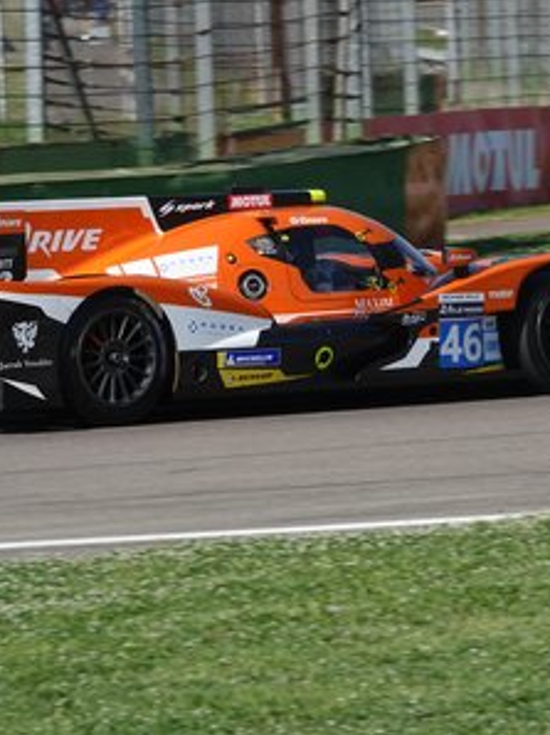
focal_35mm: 321
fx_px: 6810
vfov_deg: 6.2
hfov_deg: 4.6
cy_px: 368
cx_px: 313
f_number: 6.3
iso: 125
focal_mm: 81.1
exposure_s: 1/500
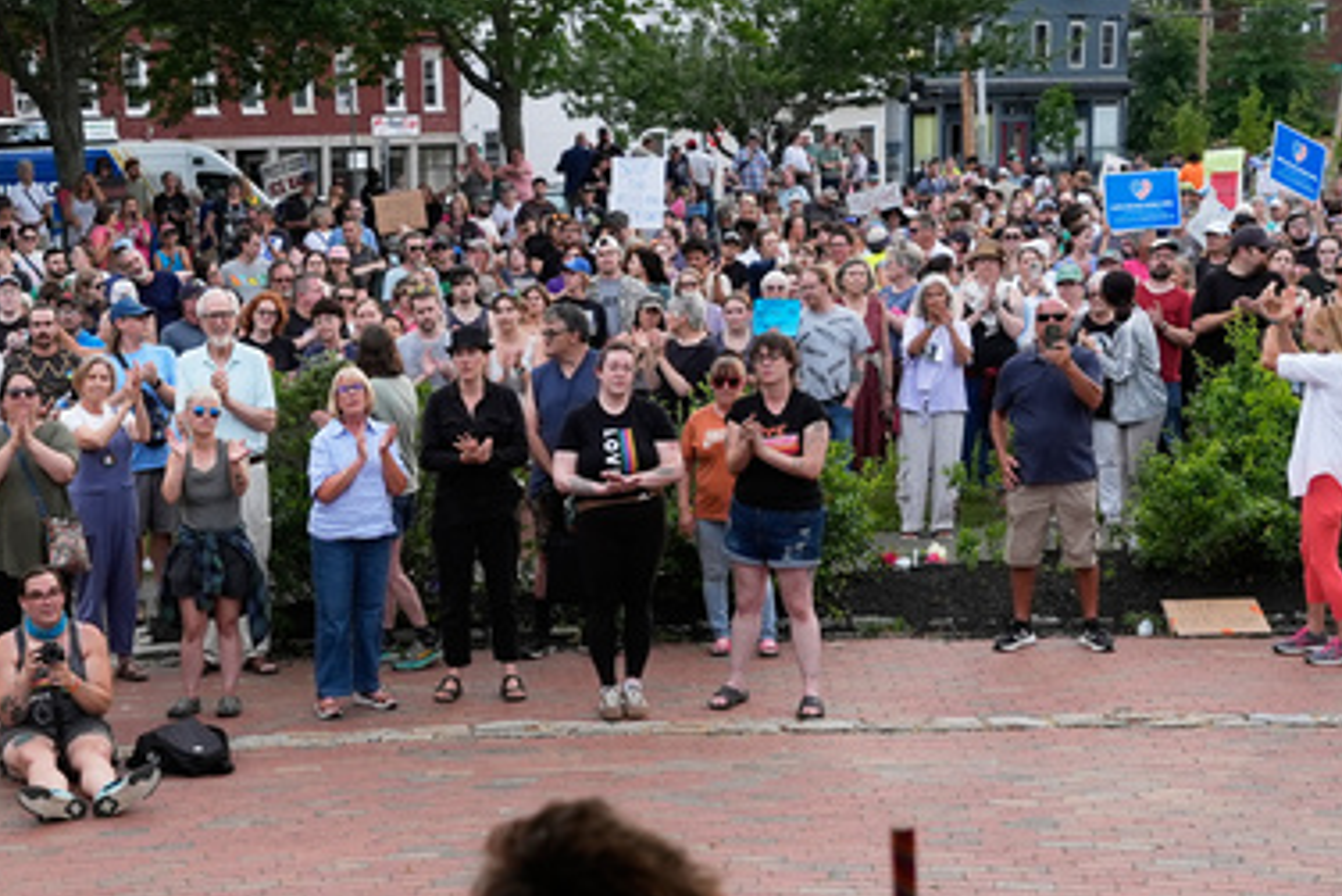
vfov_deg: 19.6
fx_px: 2536
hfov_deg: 29.2
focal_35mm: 68
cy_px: 857
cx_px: 350
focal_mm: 25
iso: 400
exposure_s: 1/1000
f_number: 2.8
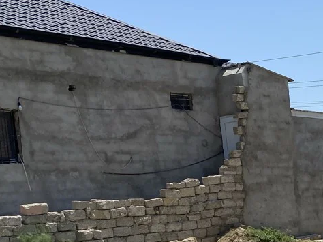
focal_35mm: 79
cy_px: 290
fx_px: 737
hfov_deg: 22.3
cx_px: 412
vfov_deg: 17.7
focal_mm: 4.25
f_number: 1.8
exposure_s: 1/4608
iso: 32
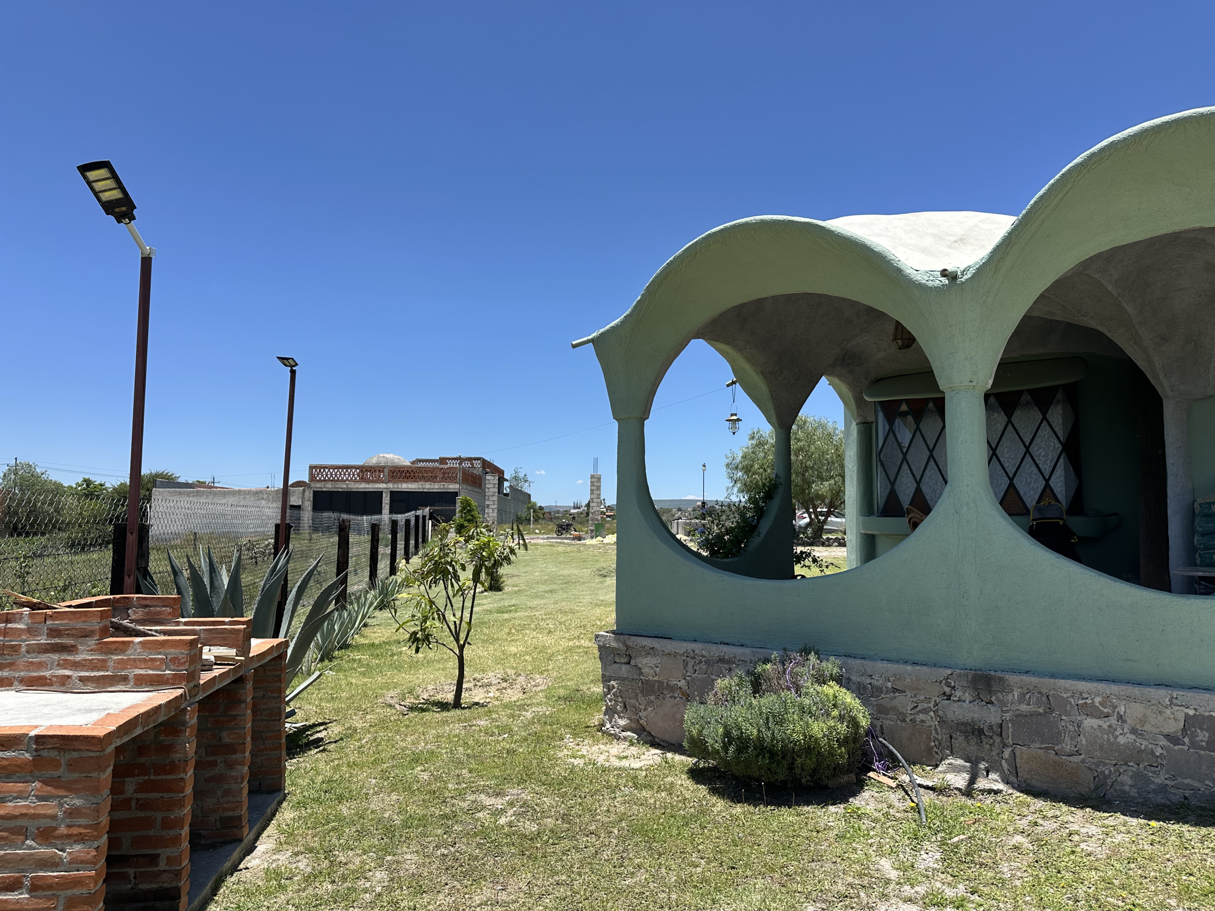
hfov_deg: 71.6
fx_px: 842
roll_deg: -1.3
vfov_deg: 56.8
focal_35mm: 24
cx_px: 608
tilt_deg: +6.3
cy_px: 456
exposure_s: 1/4016
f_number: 1.78
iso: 80
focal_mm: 6.86
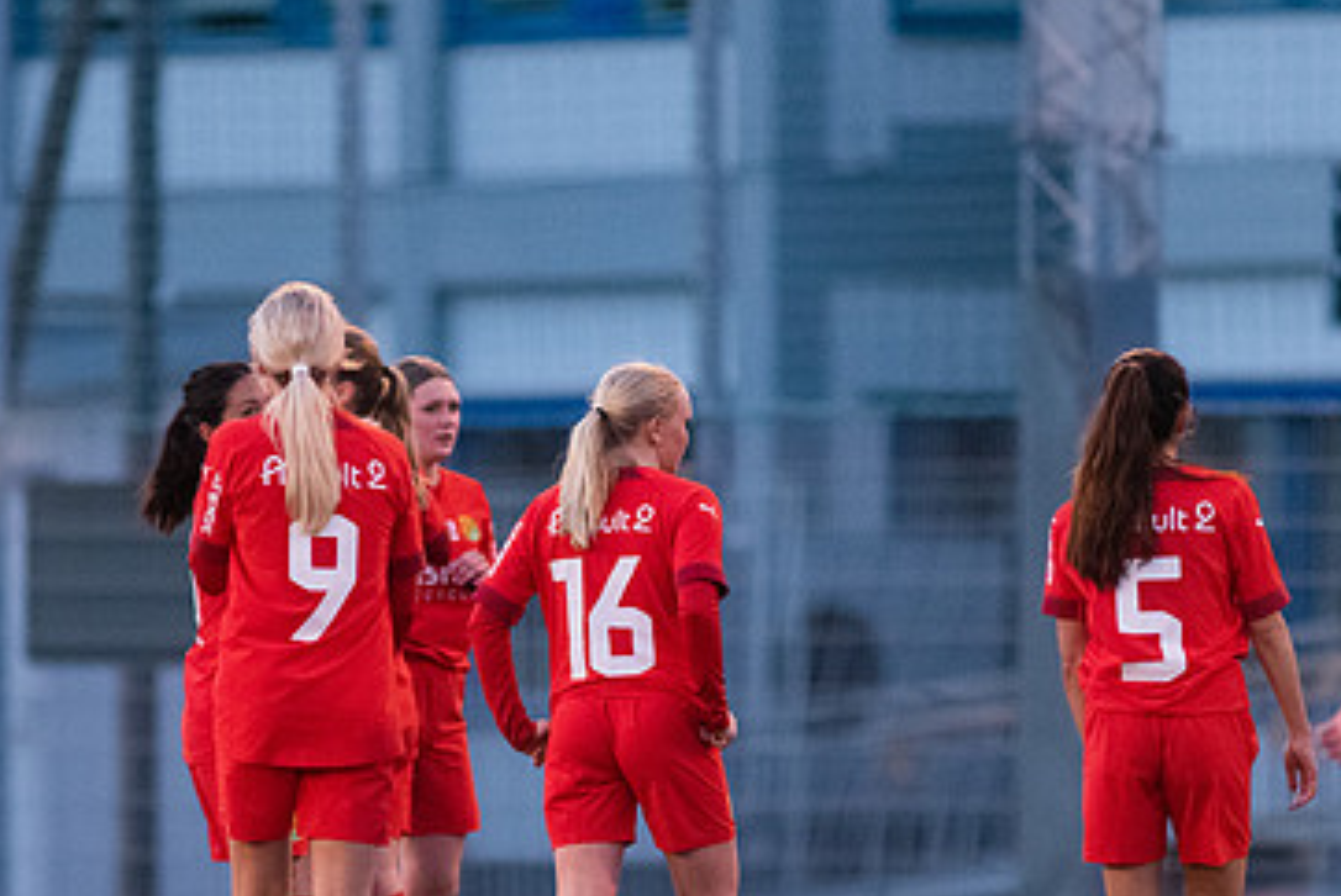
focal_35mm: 764
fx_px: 28481
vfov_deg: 1.8
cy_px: 668
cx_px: 559
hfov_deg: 2.7
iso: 4000
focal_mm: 300
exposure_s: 1/800
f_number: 2.8
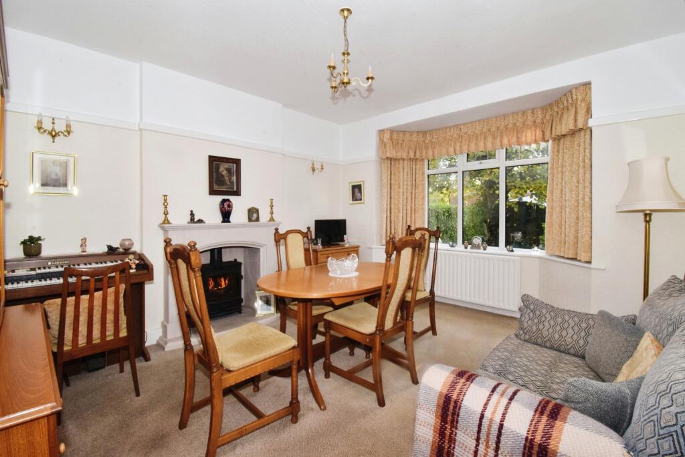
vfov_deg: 77.3
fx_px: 285
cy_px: 228
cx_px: 342
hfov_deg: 100.4
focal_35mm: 15
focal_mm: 10
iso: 1000
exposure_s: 1/60
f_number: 16
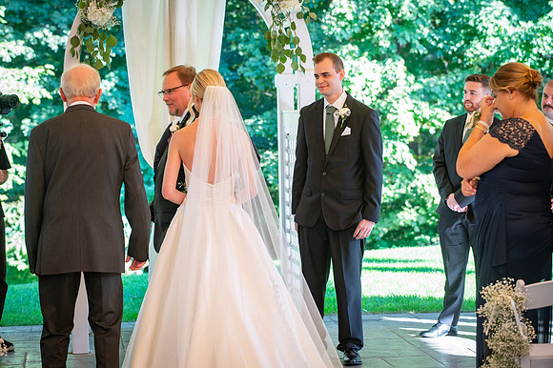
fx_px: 1602
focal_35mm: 104
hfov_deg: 19.6
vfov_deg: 13.1
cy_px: 184
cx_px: 276
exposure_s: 1/160
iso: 640
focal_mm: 100
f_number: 4.5
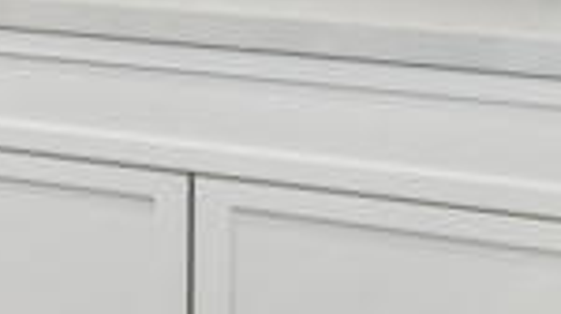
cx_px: -1197
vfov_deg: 11.1
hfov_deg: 10.9
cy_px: -286
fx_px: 1486
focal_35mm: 100
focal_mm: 14
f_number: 13
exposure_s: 1/1.25
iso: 100
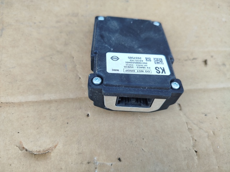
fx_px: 159
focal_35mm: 24
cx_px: 115
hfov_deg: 71.6
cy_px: 86
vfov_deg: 56.8
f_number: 1.7
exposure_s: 1/50
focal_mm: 5.31
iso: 64
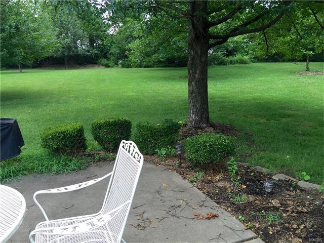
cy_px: 122
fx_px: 271
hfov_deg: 61.7
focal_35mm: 29
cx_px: 162
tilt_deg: -9.7
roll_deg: -0.3
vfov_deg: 48.2
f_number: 2.2
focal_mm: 4.15
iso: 32
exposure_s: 1/264
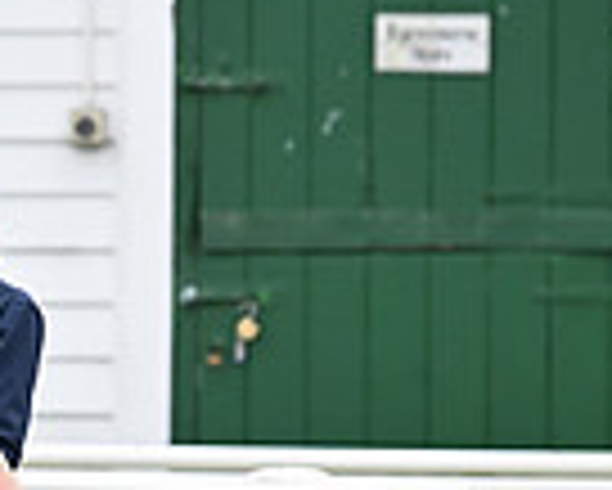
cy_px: 515
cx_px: -648
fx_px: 14501
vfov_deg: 1.9
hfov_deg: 2.4
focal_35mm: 800
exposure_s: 1/1000
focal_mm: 200
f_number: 4.5
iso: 800
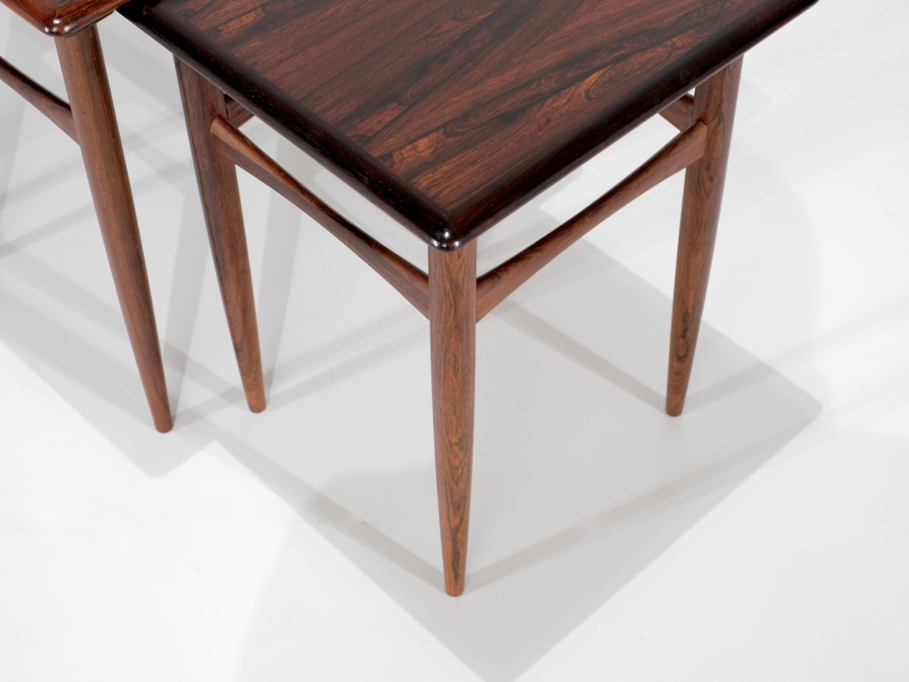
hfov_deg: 33.2
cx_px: 449
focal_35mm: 58
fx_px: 1523
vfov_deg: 25.2
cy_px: 344
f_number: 6.4
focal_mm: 35
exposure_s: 1/30
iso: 800
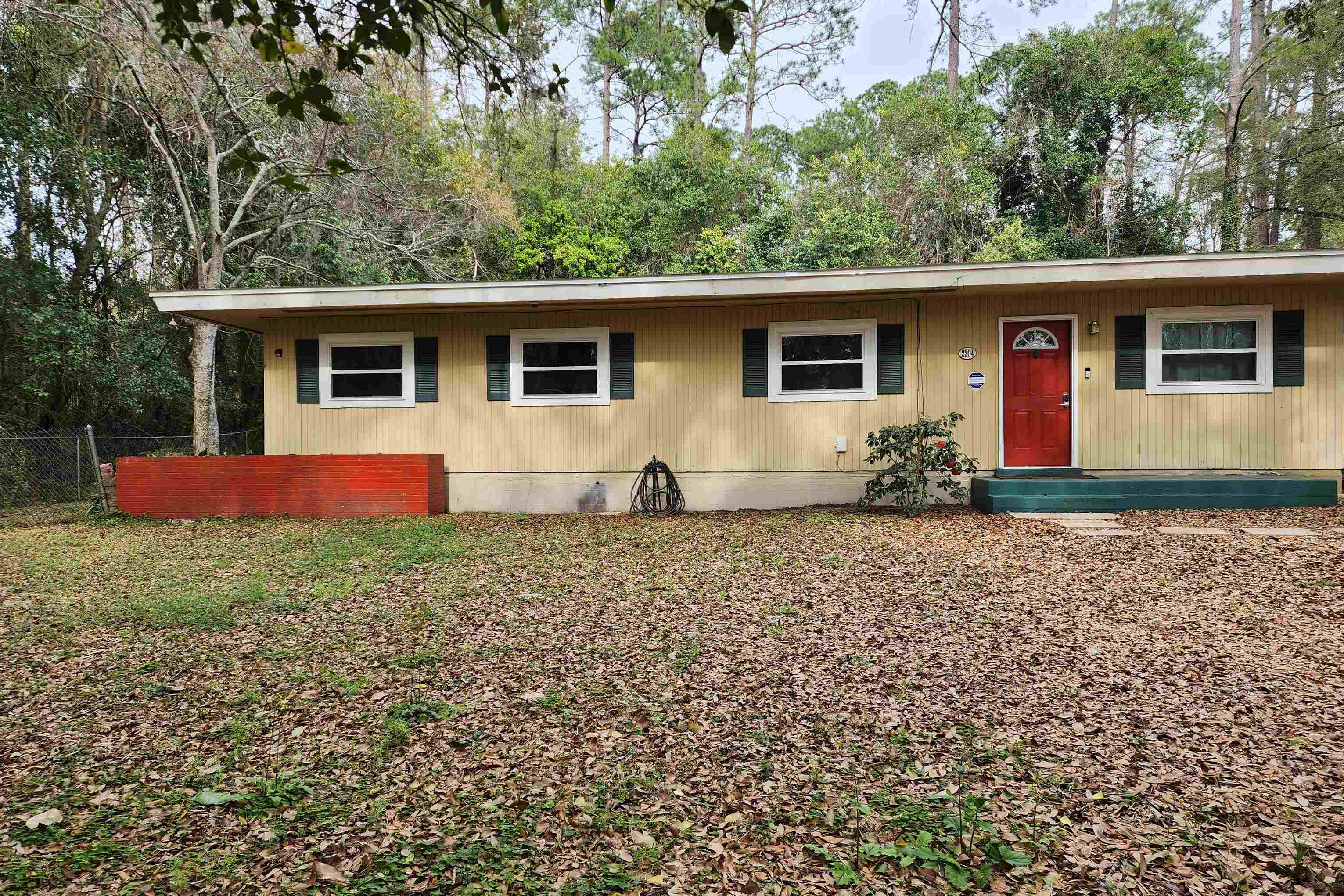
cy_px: 468
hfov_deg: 73.7
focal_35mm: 24
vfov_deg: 53.1
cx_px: 670
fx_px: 896
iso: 12
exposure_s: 1/193
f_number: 1.8
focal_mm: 6.4
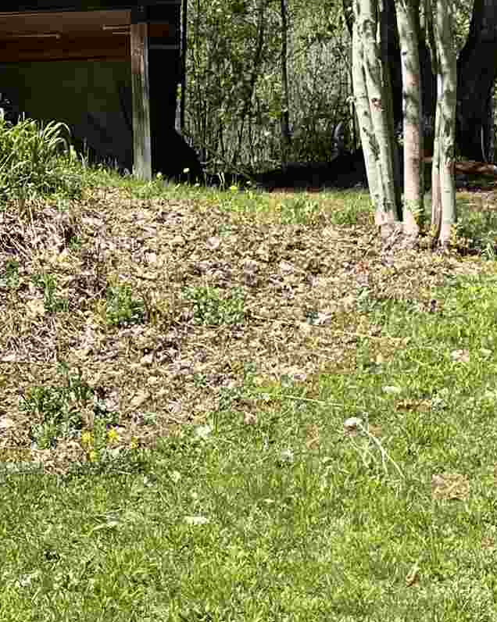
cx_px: -81
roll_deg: +1.5
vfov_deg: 19.5
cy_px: 249
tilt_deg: +7.4
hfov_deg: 15.2
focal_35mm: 98
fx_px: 1803
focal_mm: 4.2
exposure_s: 1/1473
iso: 32
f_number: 1.6
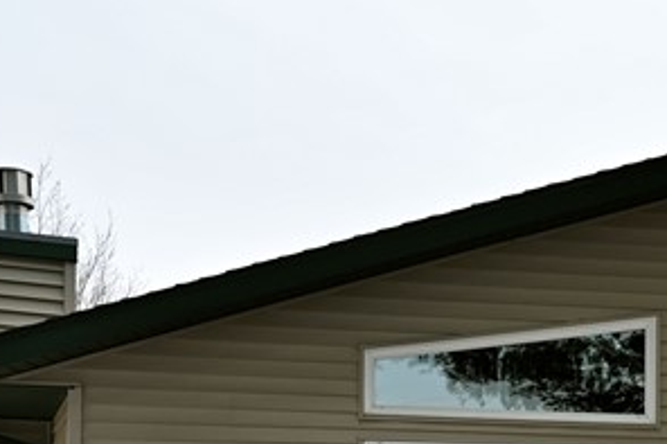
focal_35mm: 88
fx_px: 1629
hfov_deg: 22.0
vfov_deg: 14.5
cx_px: 721
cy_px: 669
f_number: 5.6
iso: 200
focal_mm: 24
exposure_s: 1/160
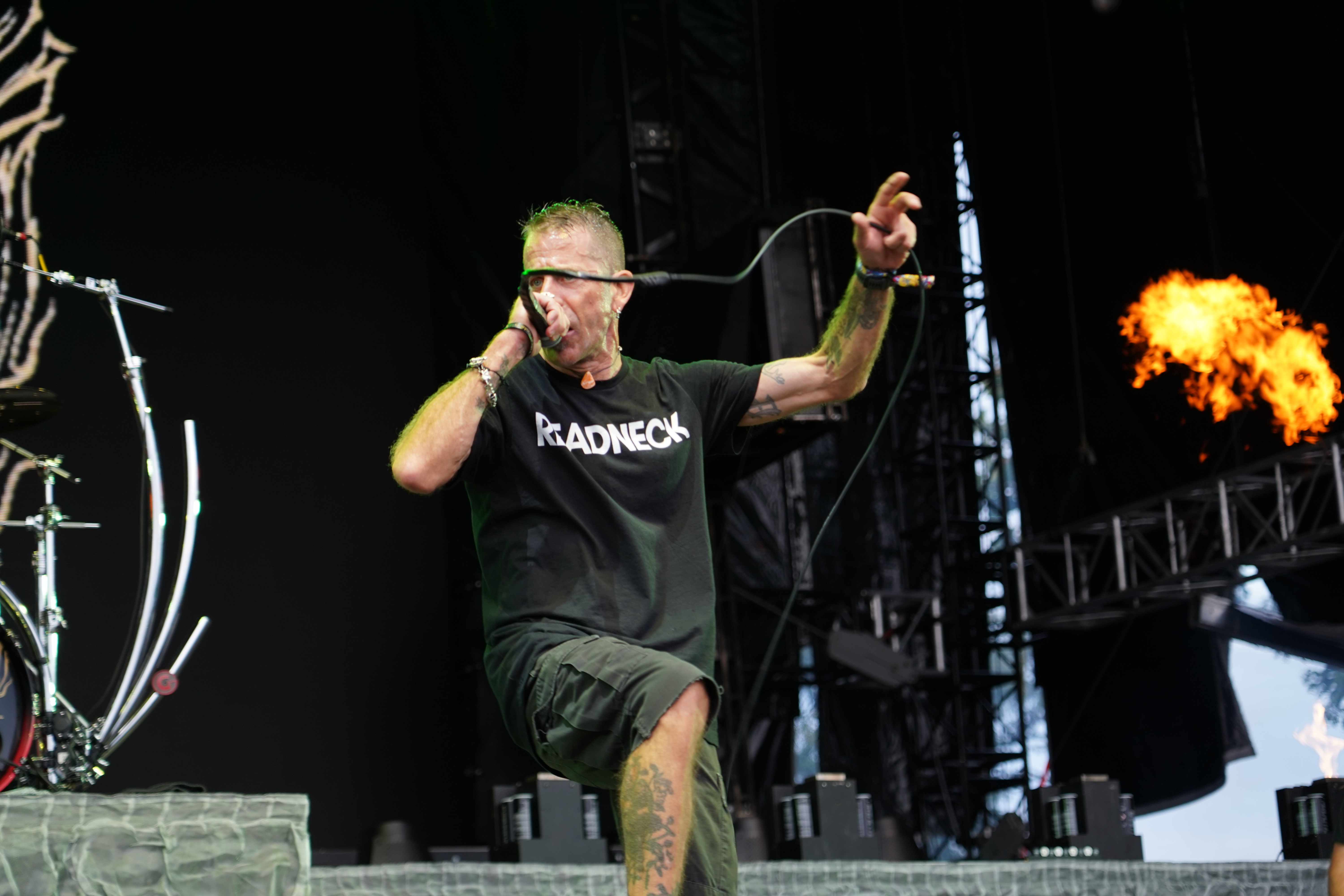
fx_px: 3360
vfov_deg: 15.2
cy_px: 448
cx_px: 672
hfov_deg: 22.6
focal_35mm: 90
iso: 320
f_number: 4
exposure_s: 1/100
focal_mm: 90
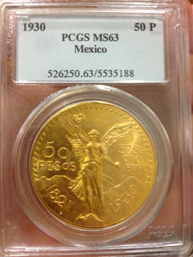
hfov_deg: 40.7
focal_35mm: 35
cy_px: 128
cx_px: 96
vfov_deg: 52.6
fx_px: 260
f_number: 2.4
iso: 125
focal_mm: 4.28
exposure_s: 1/20
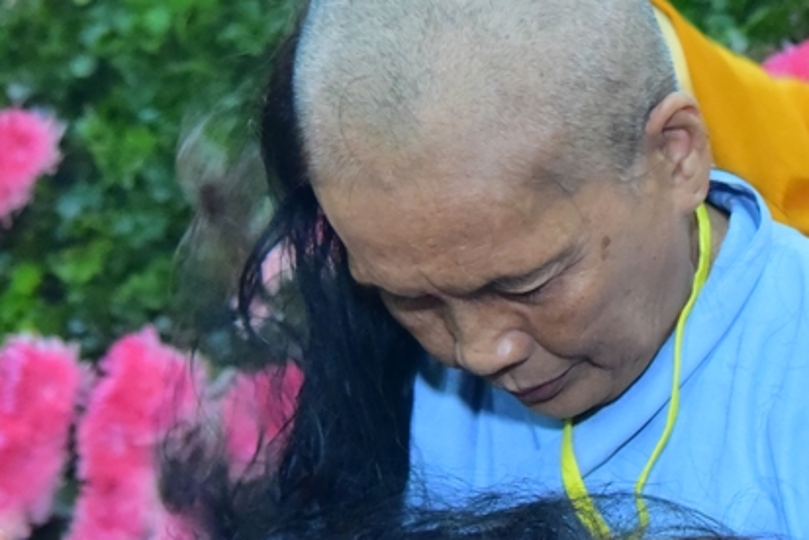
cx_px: 619
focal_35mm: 188
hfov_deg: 10.9
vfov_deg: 7.3
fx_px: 4228
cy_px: -100
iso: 2500
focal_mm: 48
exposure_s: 1/100
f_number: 4
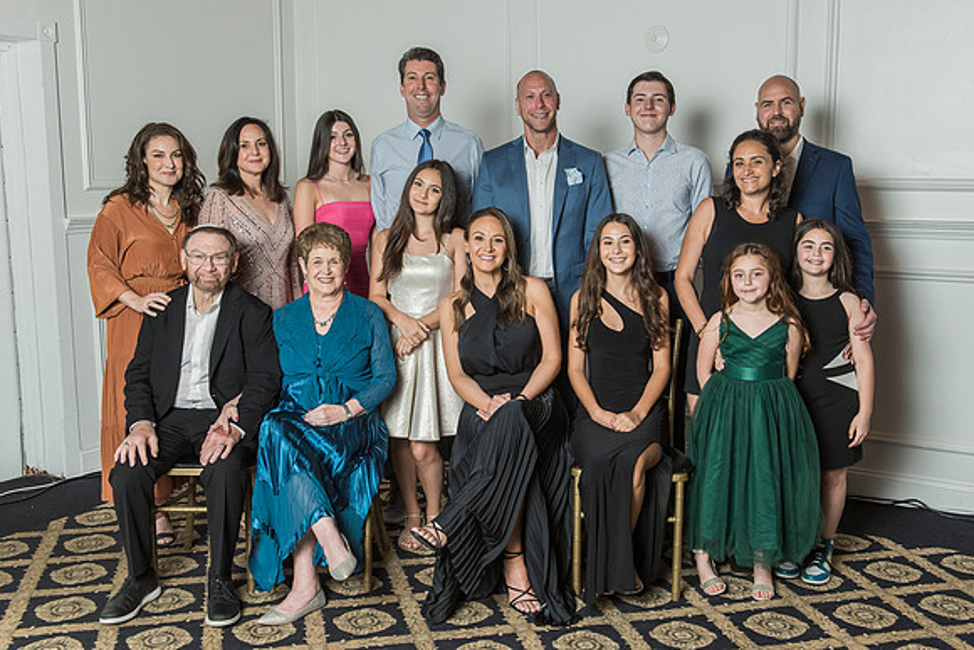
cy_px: 313
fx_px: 1015
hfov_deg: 51.3
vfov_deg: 35.5
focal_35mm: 37
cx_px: 503
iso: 1250
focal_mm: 35
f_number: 6.3
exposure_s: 1/125
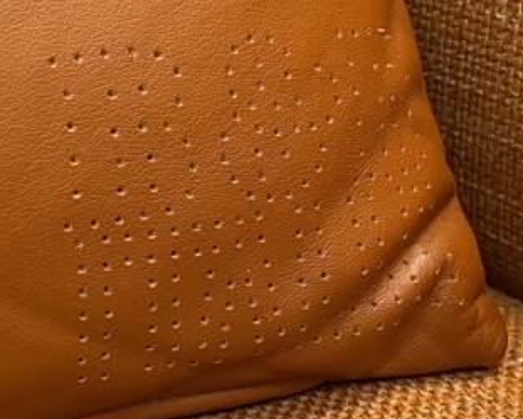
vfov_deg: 15.7
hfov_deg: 19.2
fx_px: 1517
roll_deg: +0.1
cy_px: 165
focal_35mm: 98
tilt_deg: -29.3
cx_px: 64
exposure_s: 1/50
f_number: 1.6
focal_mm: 5.1
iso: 200
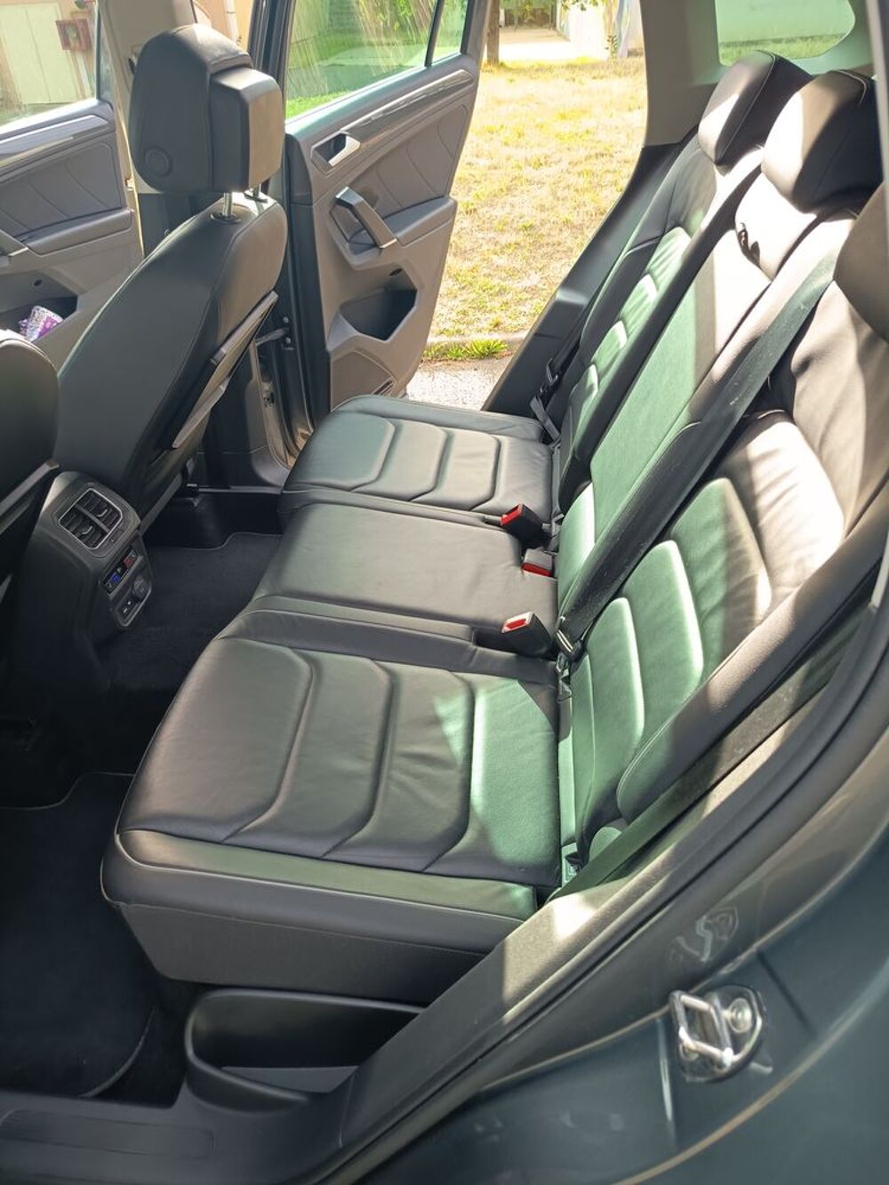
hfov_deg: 56.8
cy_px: 592
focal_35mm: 24
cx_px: 444
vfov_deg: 71.6
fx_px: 822
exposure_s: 1/100
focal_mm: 5.24
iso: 109
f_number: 1.7
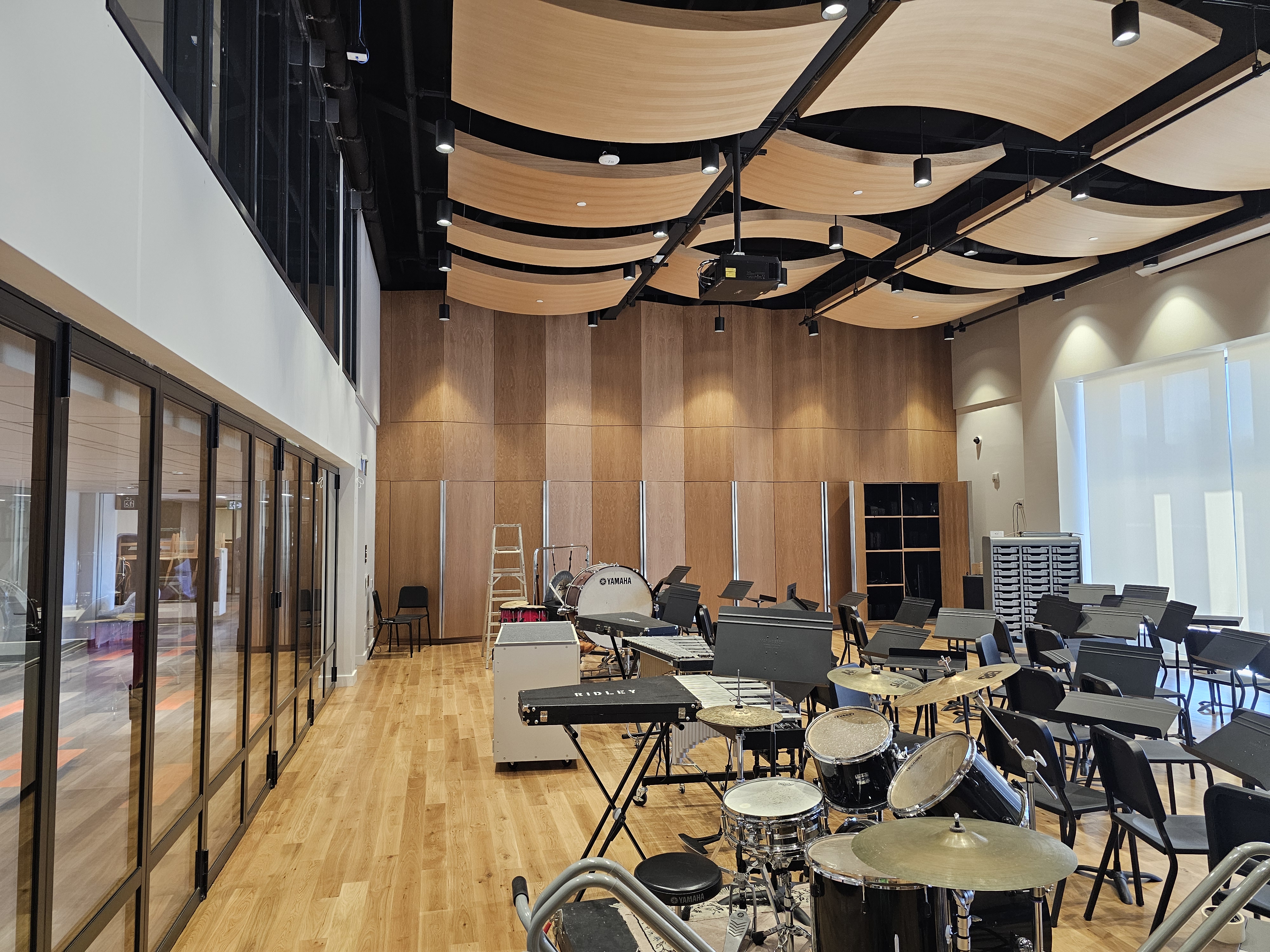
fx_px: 844
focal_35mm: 23
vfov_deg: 58.9
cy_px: 476
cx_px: 635
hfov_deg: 73.9
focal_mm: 6.3
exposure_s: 1/170
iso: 250
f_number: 1.7
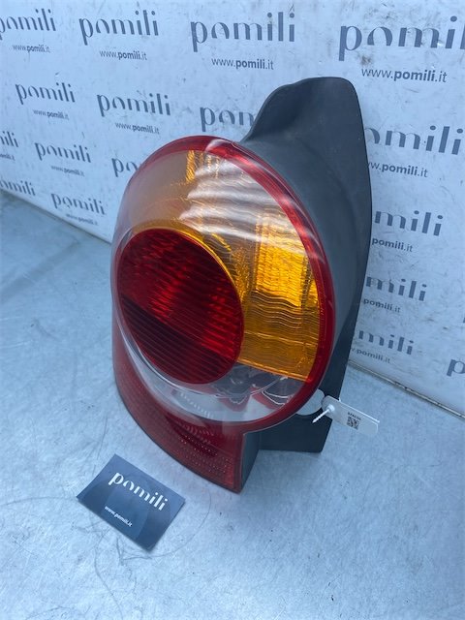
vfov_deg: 67.3
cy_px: 310
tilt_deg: -45.9
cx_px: 232
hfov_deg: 53.1
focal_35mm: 26
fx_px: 466
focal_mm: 4.25
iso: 32
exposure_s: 1/762
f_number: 1.8
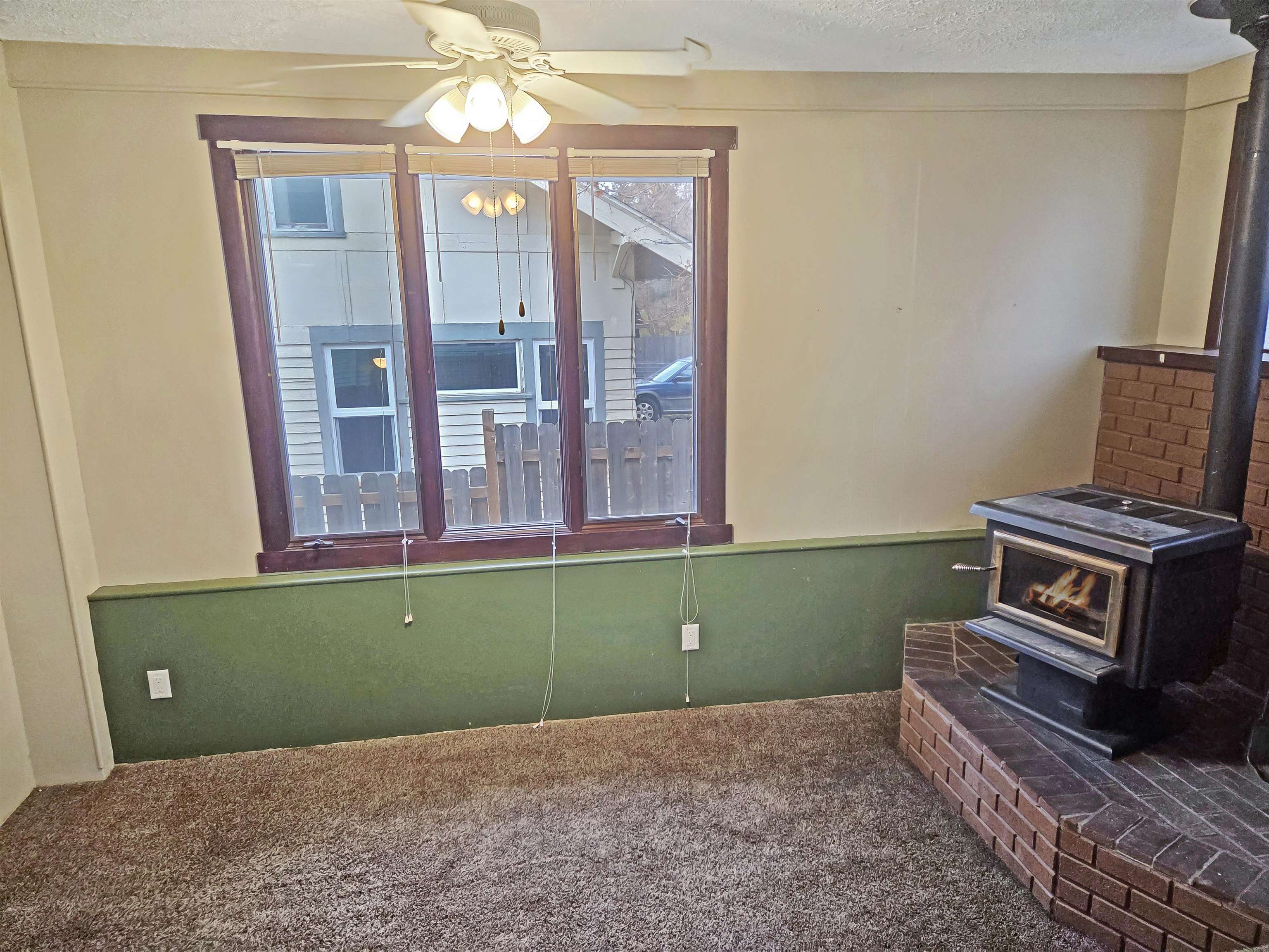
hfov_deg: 73.9
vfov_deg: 58.9
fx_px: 843
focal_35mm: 23
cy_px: 476
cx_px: 634
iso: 320
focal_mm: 5.4
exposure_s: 1/120
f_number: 1.8
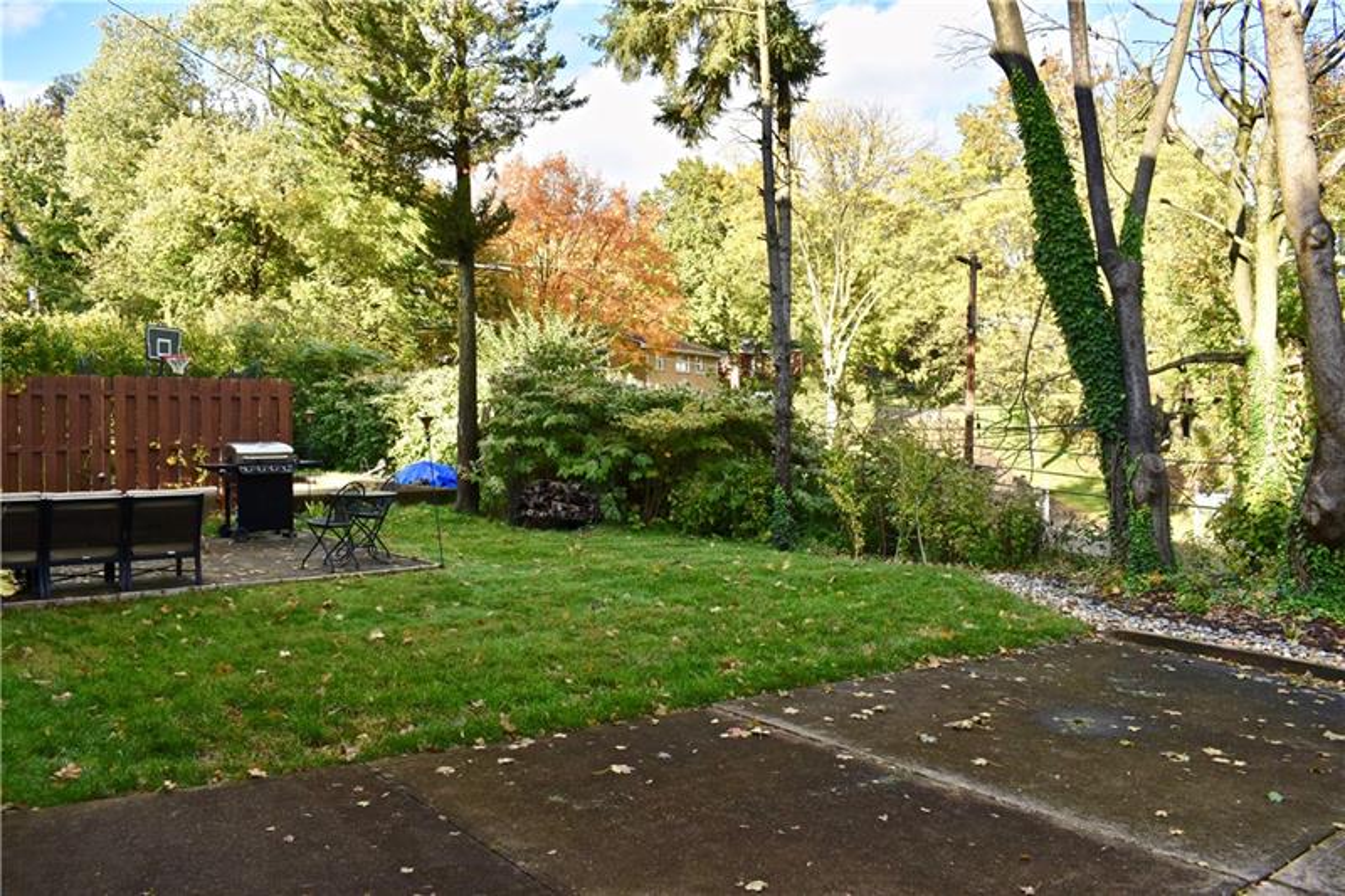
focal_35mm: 27
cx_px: 672
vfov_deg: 47.9
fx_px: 1008
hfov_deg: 67.4
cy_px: 448
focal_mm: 18
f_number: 8
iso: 360
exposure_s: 1/250
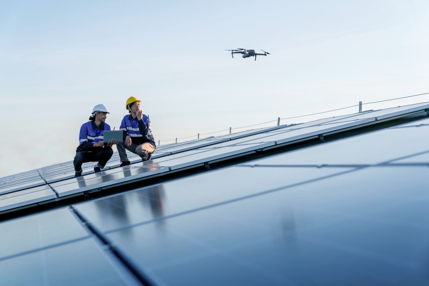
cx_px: 214
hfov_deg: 28.8
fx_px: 834
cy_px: 143
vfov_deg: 19.5
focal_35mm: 70
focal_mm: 70
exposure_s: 1/2500
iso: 250
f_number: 4
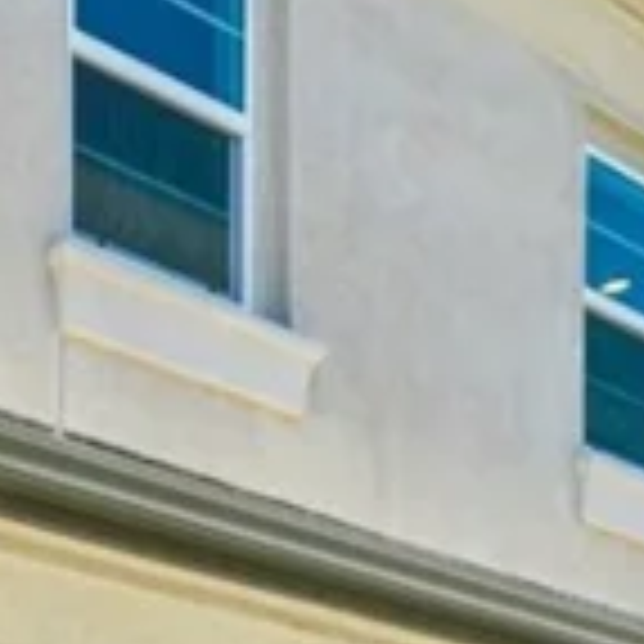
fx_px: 1789
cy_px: 1166
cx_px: -345
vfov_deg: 16.8
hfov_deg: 18.0
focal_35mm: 85
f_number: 7.1
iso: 100
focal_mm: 17
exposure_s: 1/160
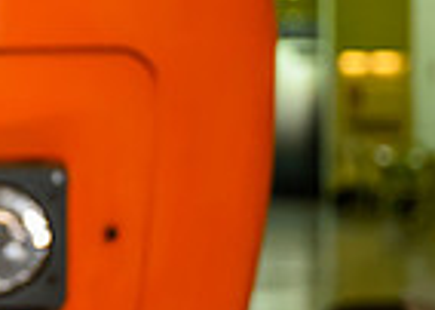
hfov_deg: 7.6
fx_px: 3171
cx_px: -372
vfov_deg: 5.6
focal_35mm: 257
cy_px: 112
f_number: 3.2
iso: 2500
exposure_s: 1/200
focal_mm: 60
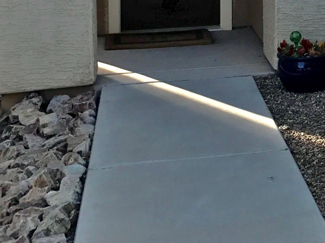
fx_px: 817
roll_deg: +0.5
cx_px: 436
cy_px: -110
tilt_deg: -2.9
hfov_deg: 20.4
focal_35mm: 87
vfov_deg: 15.7
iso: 20
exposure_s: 1/1153
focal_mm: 3.99
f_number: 1.8
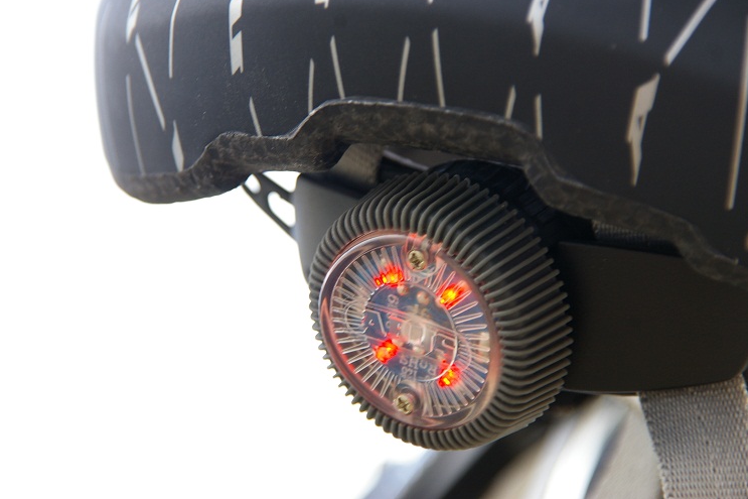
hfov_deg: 6.4
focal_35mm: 323
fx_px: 6709
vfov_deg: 4.3
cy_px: 231
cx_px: 392
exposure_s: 1/90
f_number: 6.7
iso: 200
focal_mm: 200
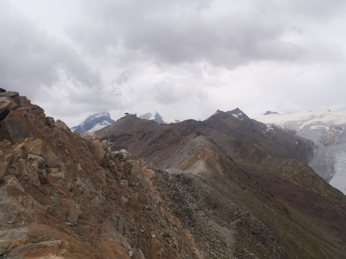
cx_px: 173
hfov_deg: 63.4
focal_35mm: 28
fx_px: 280
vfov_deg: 49.7
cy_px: 130
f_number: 4.5
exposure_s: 1/640
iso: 80
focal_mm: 5
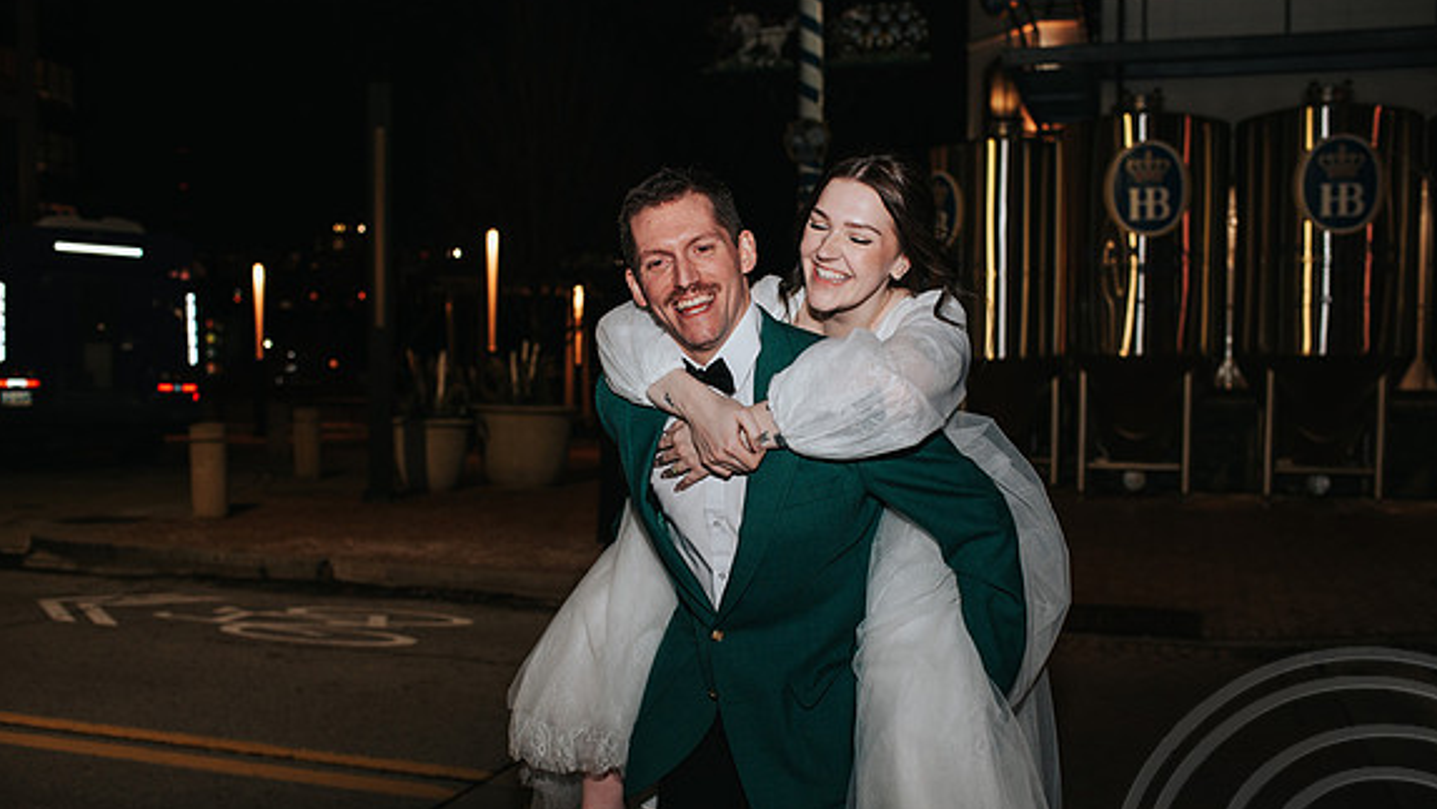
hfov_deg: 54.0
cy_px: 466
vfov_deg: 31.9
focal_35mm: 37
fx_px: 1410
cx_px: 718
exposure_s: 1/200
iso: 800
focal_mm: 35
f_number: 3.2
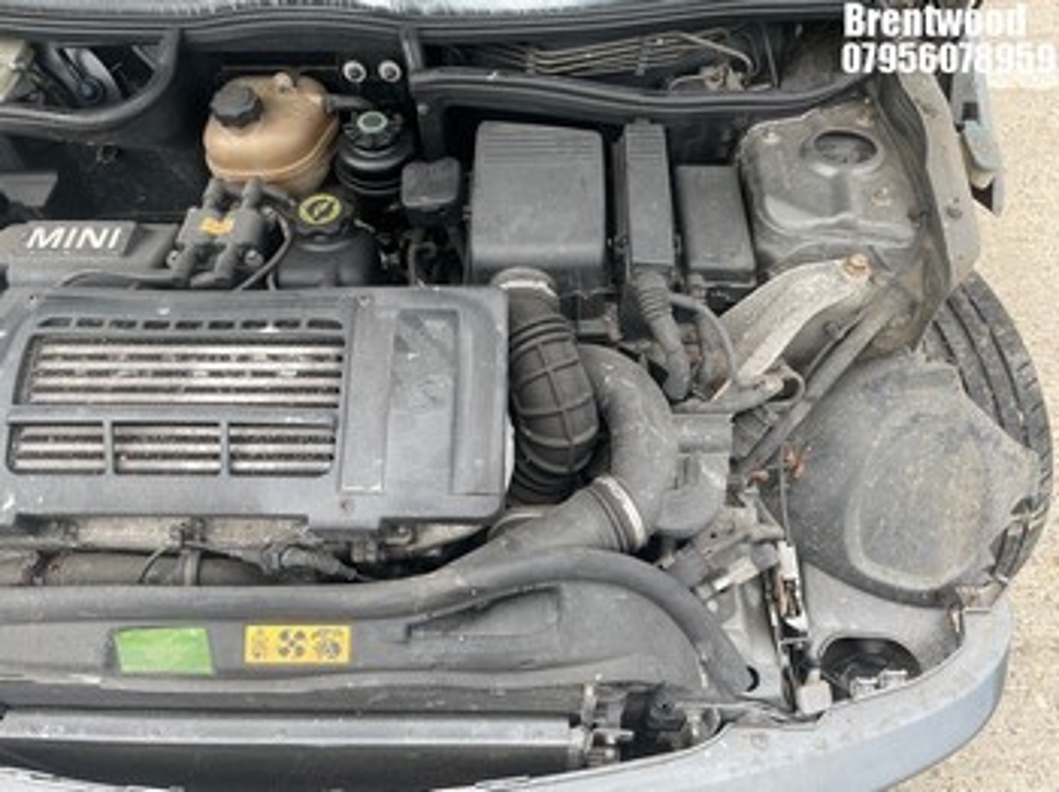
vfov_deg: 53.0
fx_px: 795
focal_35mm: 26
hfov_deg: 67.3
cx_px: 530
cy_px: 396
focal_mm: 4.2
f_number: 1.6
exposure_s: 1/339
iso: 32
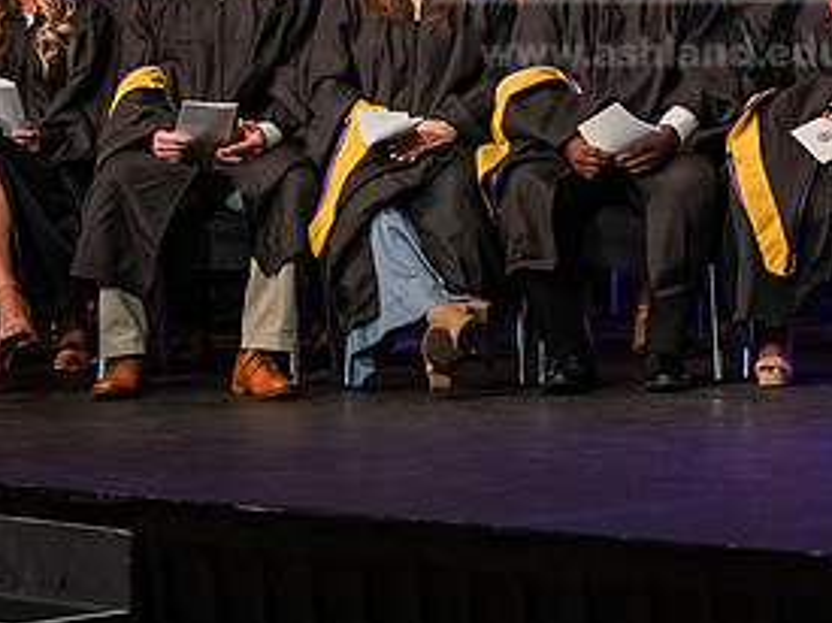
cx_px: 342
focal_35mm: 227
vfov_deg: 6.5
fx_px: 5454
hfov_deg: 8.7
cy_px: 116
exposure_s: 1/200
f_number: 3.2
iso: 4000
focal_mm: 112
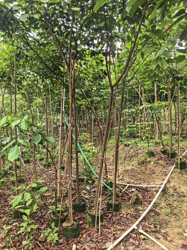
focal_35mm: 24
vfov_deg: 71.6
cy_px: 125
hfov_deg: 56.8
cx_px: 94
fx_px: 173
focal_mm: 5.75
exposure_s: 1/380
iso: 50
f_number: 1.4
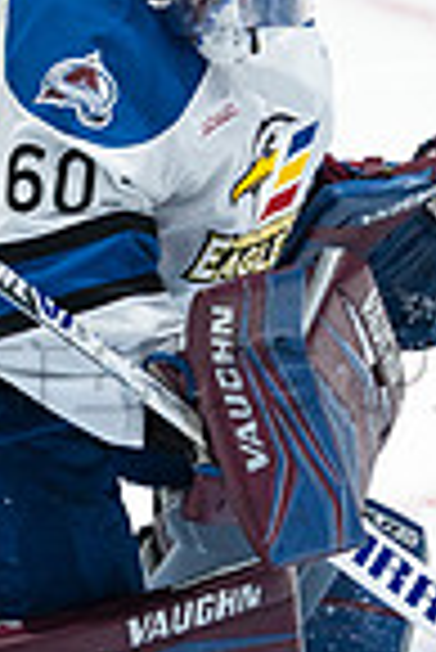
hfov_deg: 0.7
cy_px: 351
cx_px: 202
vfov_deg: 1.1
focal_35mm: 1862
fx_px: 33743
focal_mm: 600
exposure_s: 1/1000
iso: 2000
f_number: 4
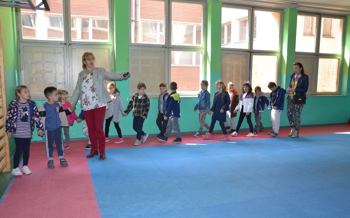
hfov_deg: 58.9
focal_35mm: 33
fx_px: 310
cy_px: 112
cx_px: 176
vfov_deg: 38.8
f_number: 4
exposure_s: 1/100
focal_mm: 21
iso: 400
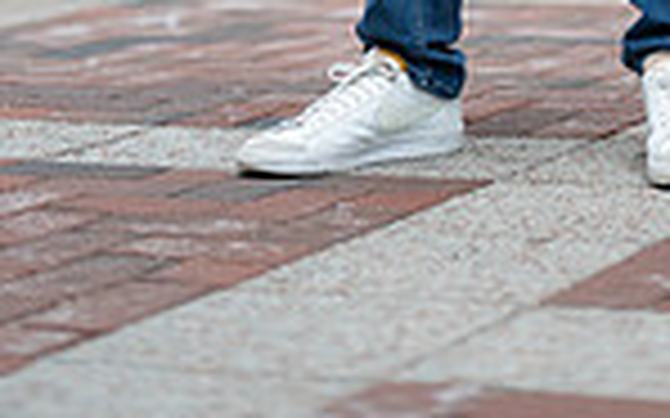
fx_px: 2811
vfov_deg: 7.9
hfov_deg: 13.5
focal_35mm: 154
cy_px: -584
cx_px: 495
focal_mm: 50
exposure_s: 1/250
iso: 160
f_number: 1.3
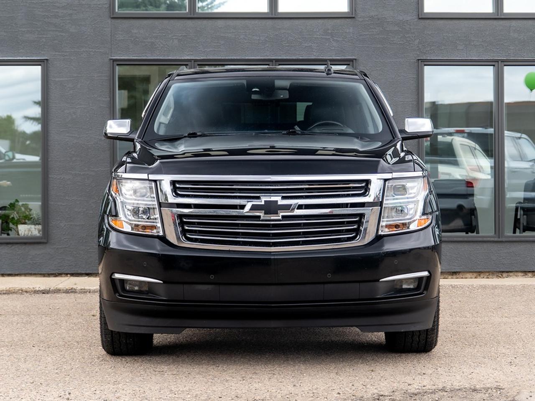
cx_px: 274
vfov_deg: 17.5
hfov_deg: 23.2
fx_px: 1303
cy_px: 141
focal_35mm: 84
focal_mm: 48
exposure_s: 1/160
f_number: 4
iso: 100
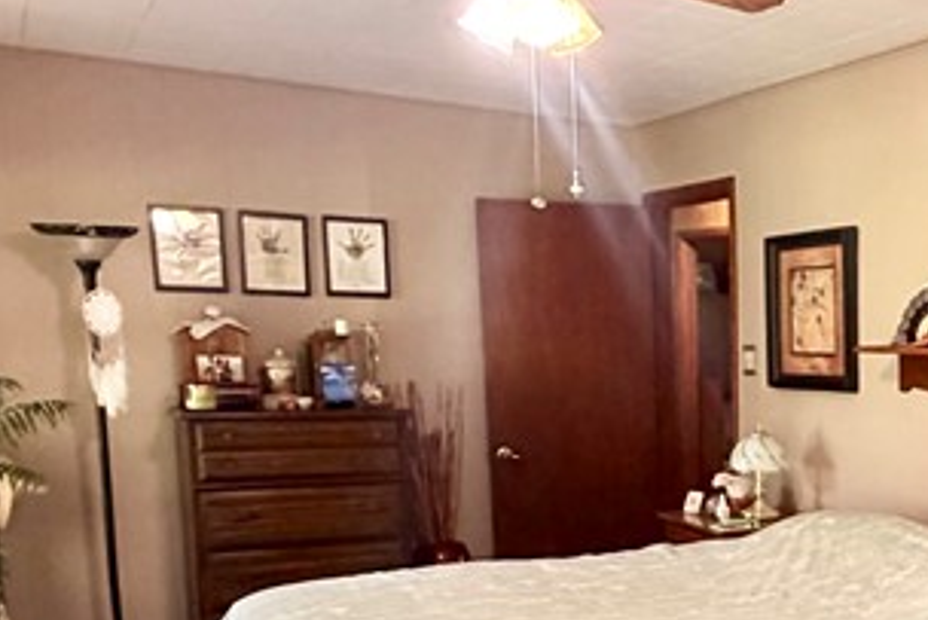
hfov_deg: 36.4
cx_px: 922
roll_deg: -0.7
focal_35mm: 49
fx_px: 1264
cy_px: 556
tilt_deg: -11.5
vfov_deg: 26.6
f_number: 2.2
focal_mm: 2.22
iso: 400
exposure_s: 1/60
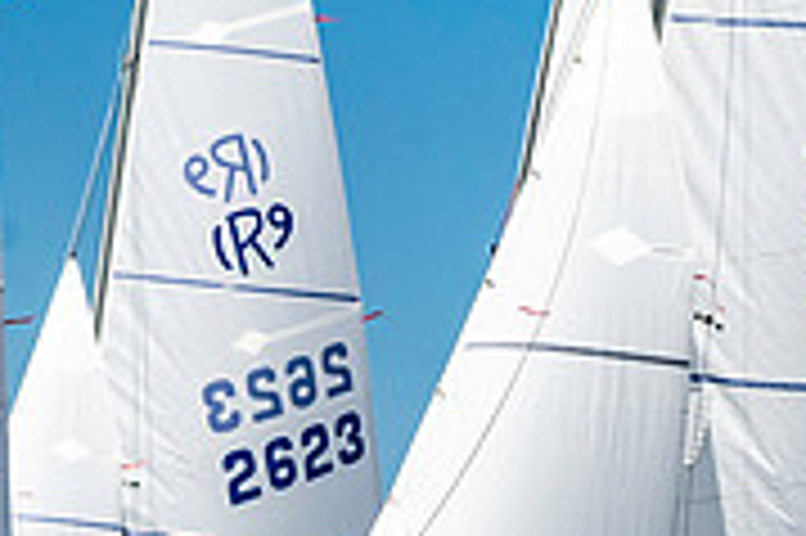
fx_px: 11698
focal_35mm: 523
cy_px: 851
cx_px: 374
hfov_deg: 3.9
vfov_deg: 2.6
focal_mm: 155
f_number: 5.6
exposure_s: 1/5000
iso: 500
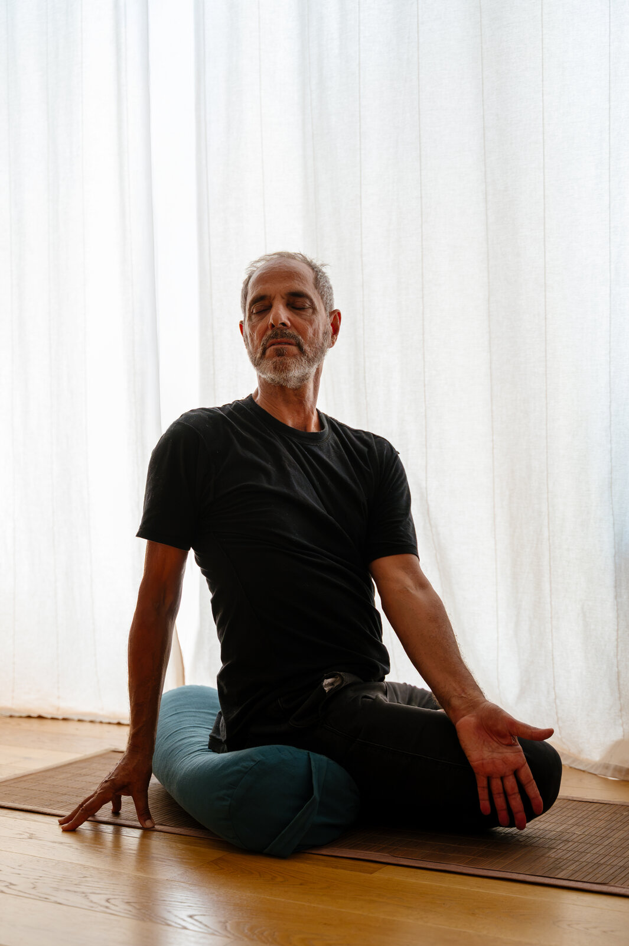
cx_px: 314
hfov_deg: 28.0
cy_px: 473
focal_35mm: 48
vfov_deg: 41.1
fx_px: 1259
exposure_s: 1/250
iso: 2500
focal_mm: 48
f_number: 3.2
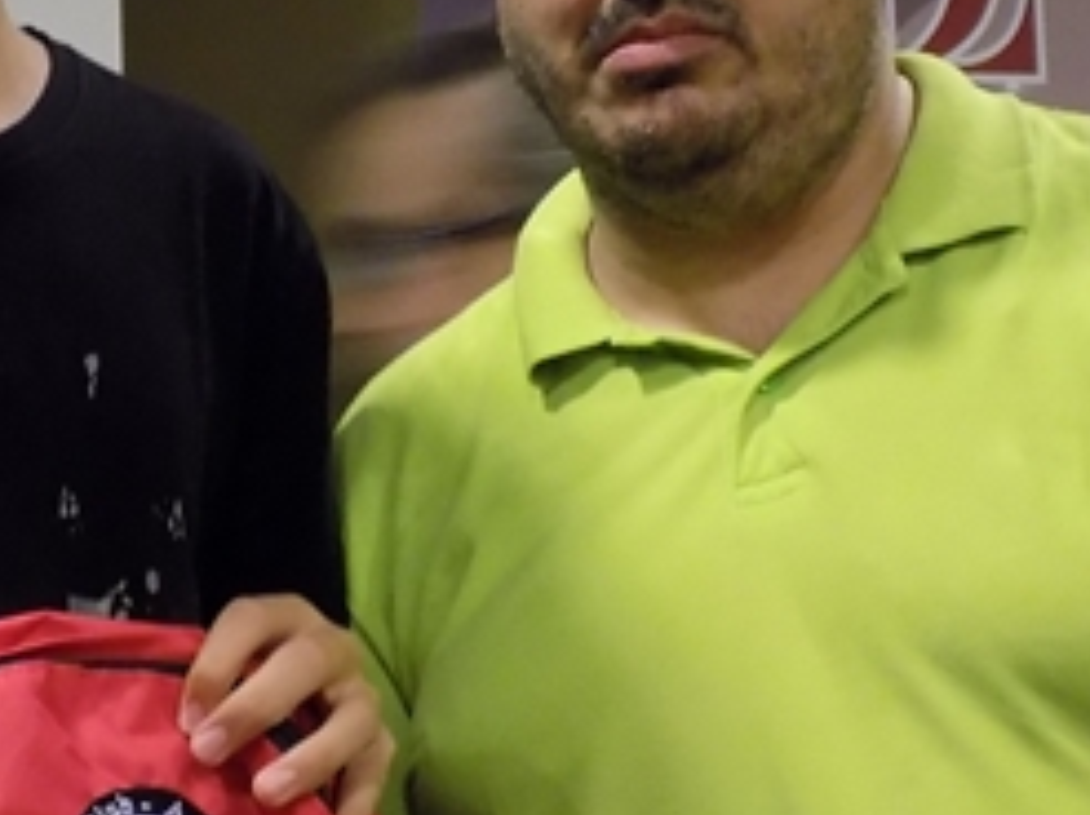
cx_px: 372
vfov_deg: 10.3
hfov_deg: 13.7
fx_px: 4530
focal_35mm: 144
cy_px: 155
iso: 400
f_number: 4
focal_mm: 10.5
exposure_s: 1/13
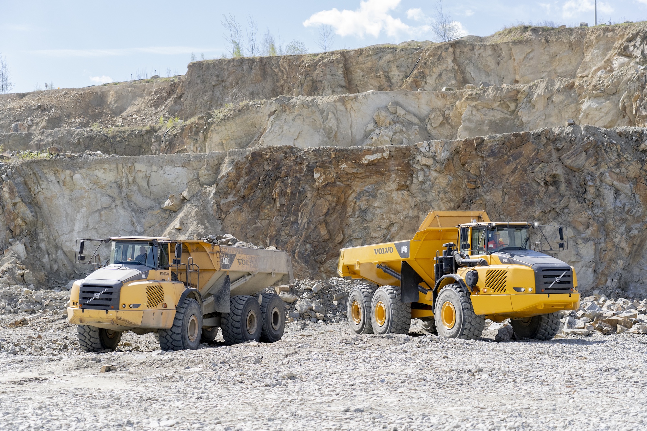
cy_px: 216
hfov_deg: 32.9
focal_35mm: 61
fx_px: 1096
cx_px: 324
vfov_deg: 22.3
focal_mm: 61
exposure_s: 1/8000
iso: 2500
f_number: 4
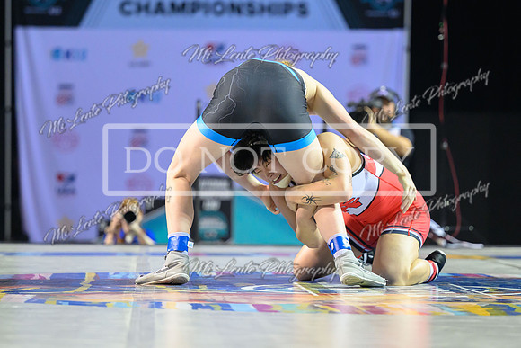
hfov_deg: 13.0
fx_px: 2293
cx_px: 250
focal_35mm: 158
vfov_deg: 8.7
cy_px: 155
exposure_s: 1/800
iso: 4000
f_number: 2.8
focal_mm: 115
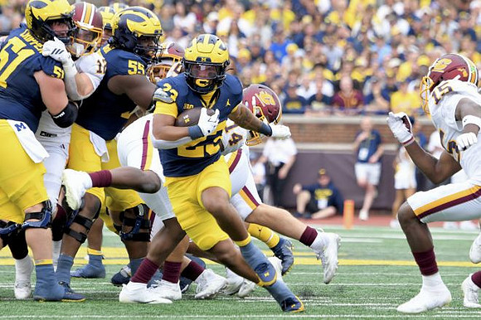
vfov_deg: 3.2
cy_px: 160
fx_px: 5809
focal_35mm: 435
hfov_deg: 4.7
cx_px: 240
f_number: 5.6
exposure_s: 1/1000
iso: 1250
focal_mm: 290
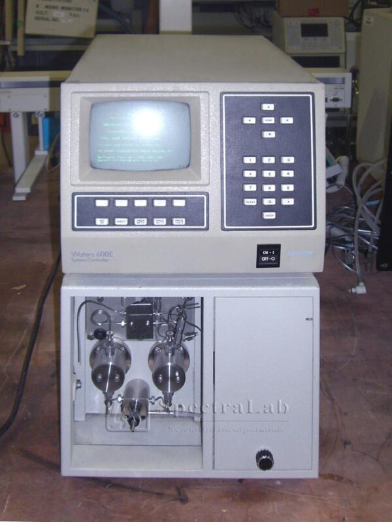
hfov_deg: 37.7
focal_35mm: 38
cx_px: 196
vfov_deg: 49.0
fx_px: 573
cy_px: 261
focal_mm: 6.2
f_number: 2.7
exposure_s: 1/60
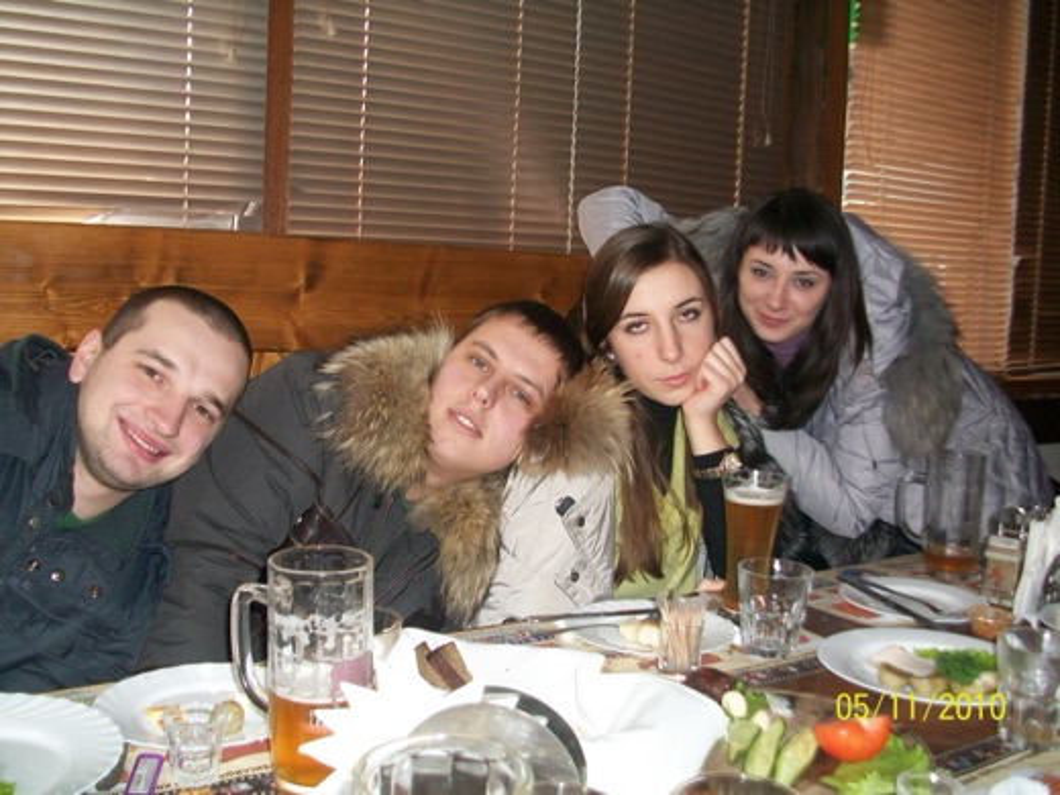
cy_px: 398
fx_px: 1041
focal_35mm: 34
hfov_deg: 54.0
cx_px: 530
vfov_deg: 41.8
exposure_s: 1/60
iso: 120
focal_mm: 5.7
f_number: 2.8
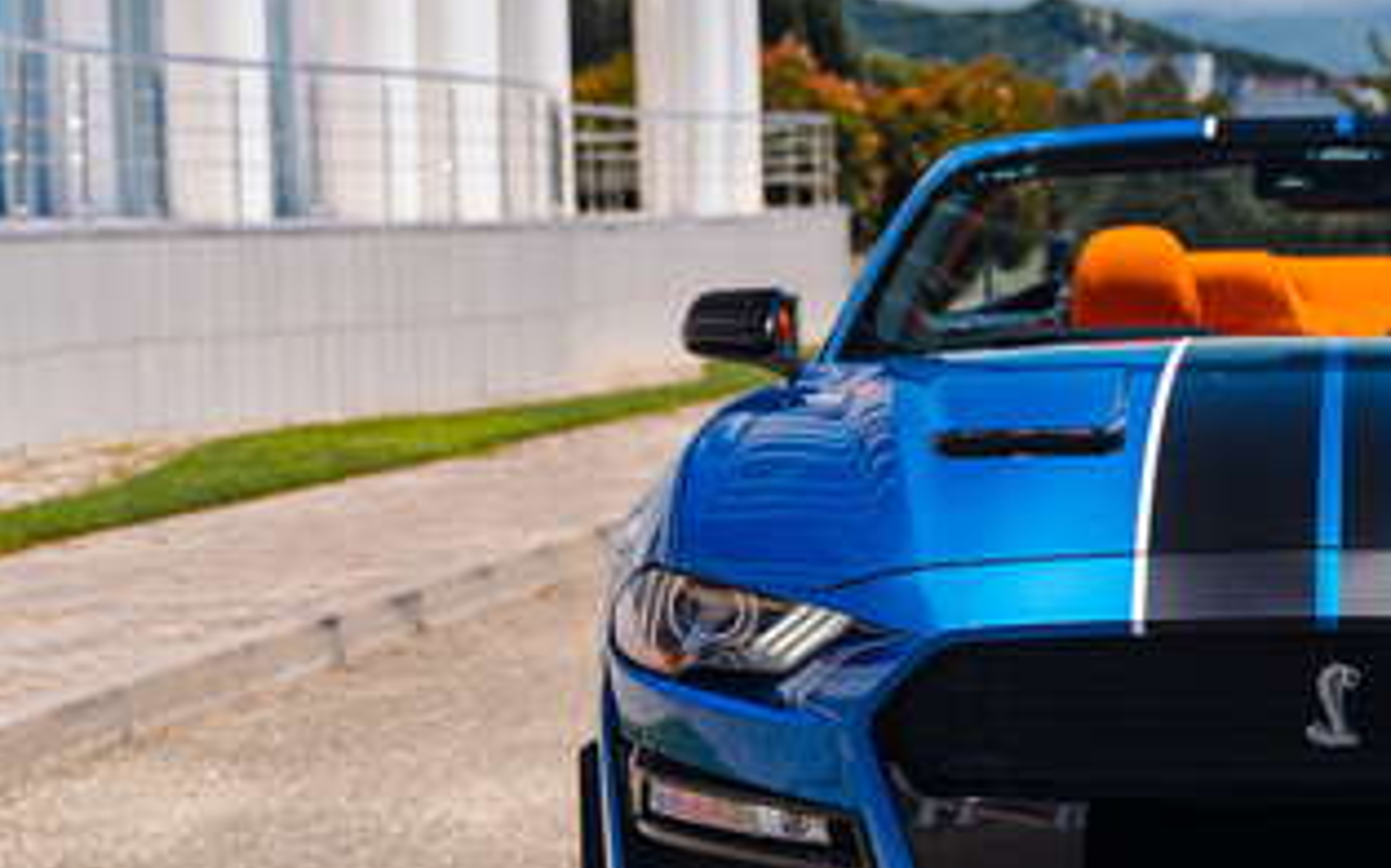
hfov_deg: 17.9
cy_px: 354
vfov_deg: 11.5
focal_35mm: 114
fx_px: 4320
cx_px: 1329
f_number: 2.8
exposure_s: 1/640
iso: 100
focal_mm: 48
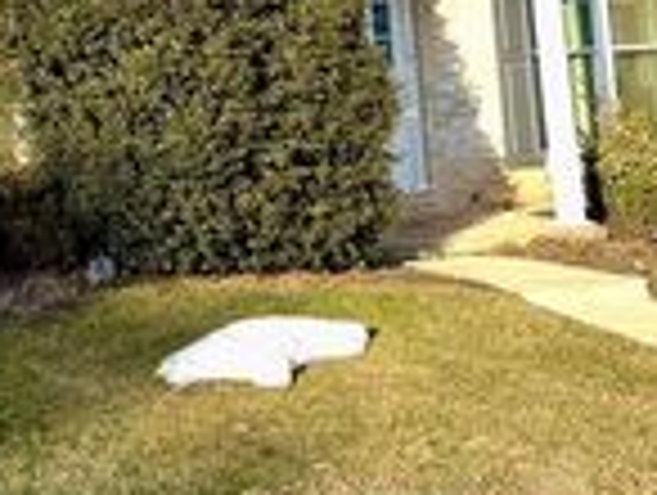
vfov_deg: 17.1
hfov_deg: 21.3
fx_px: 1559
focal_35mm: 82
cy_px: -119
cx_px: -220
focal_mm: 6.76
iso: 80
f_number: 1.78
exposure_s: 1/4167
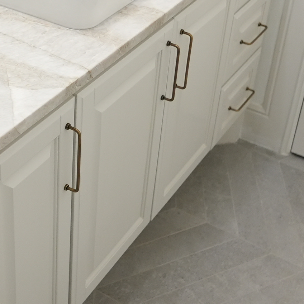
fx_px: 676
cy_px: 74
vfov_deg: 25.1
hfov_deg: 24.8
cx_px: 51
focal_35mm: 68
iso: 640
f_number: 1.8
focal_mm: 16
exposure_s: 1/80
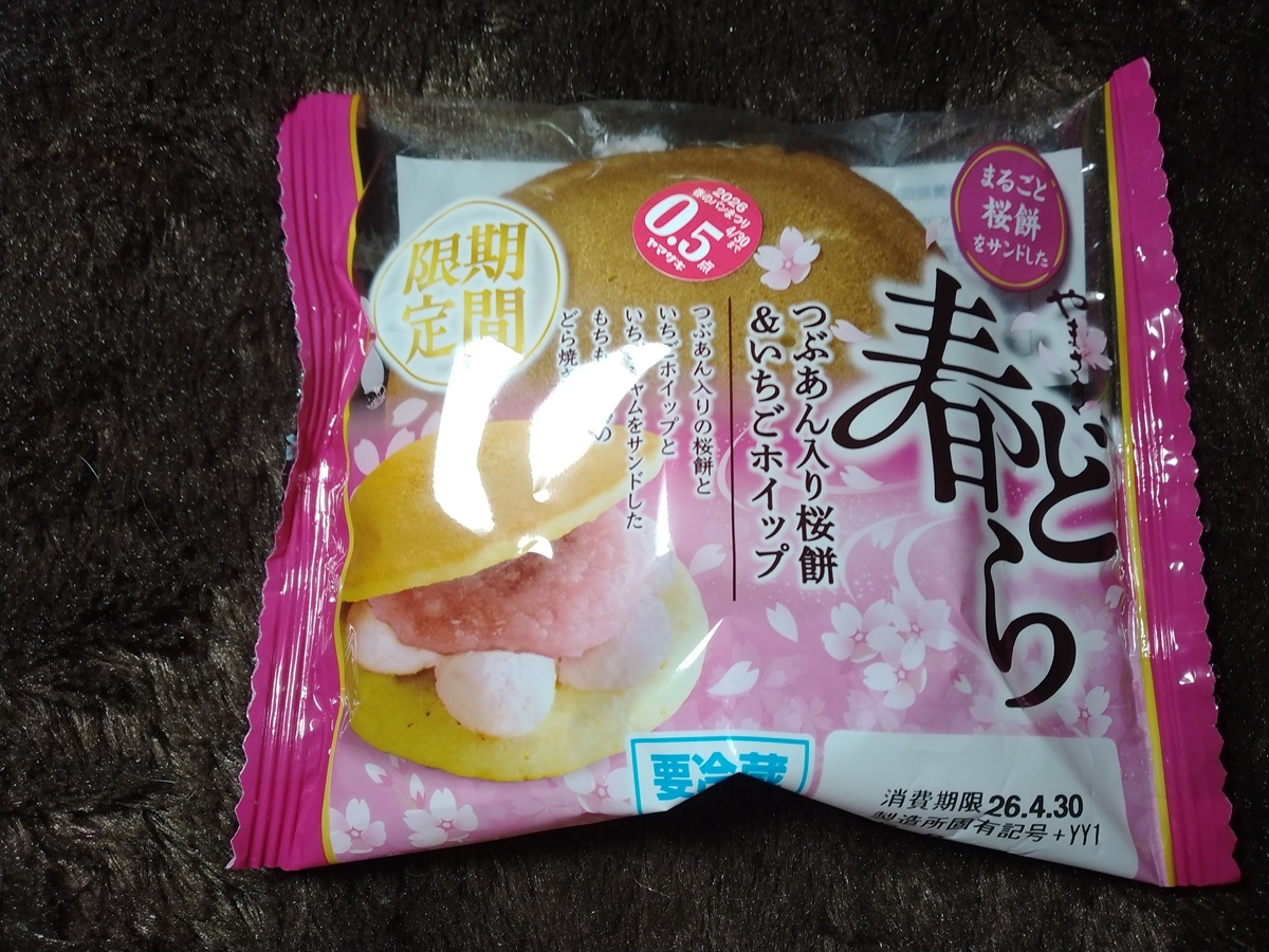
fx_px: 990
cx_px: 634
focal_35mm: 27
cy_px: 476
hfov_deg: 65.3
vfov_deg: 51.4
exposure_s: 1/60
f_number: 1.8
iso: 125
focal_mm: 3.61
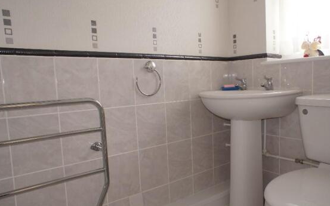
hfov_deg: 64.5
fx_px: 261
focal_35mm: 29
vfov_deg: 43.0
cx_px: 181
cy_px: 113
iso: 500
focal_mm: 16
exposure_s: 1/60
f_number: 4
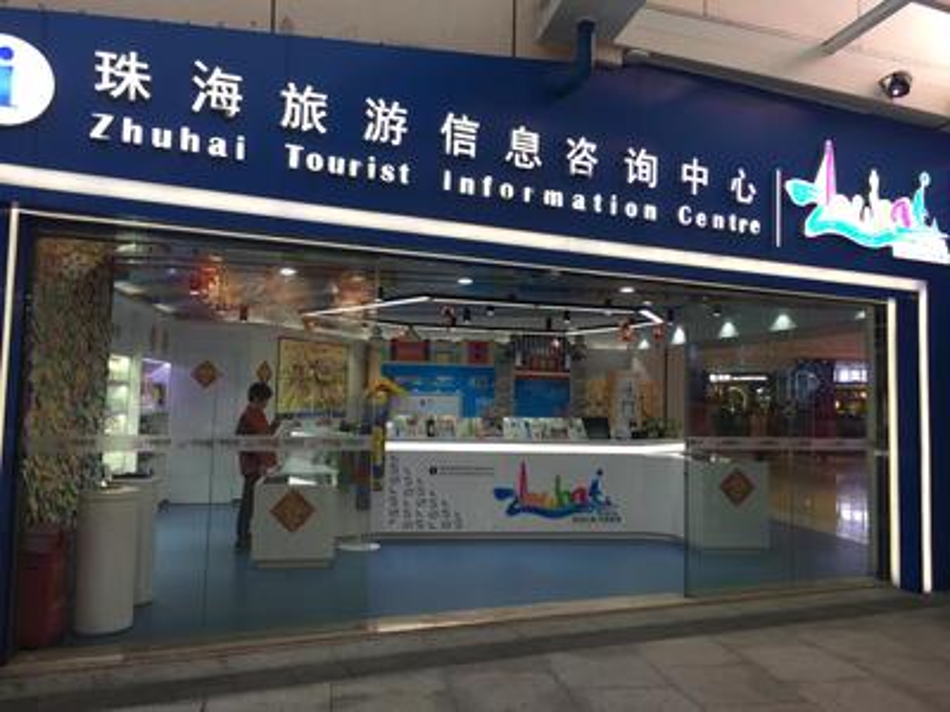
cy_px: 356
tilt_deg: +4.4
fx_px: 796
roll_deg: -4.1
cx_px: 475
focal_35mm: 29
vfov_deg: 48.2
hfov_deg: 61.7
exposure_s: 1/50
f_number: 2.2
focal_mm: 4.15
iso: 40
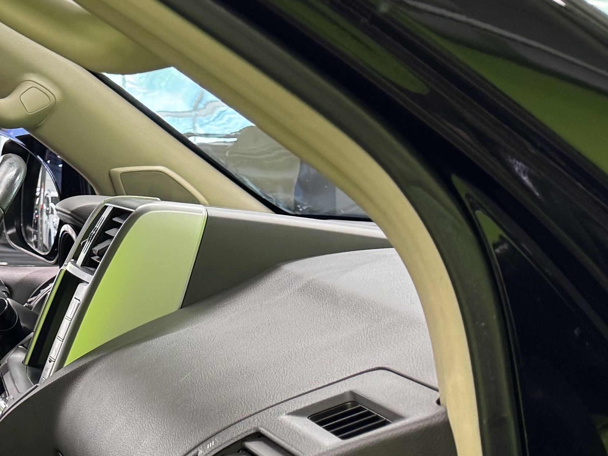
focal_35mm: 82
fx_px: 1440
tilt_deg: -10.9
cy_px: 474
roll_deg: +2.4
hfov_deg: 20.0
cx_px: -352
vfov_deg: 17.5
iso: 200
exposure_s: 1/50
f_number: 1.78
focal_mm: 6.76
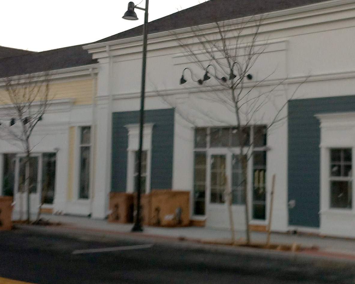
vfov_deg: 20.3
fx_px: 788
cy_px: 89
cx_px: 231
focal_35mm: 75
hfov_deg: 25.3
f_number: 2.8
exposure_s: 1/40
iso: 80
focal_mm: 3.85
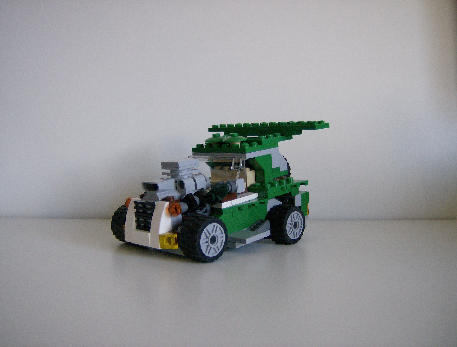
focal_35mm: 36
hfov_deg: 51.1
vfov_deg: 40.0
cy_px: 174
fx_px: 478
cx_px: 228
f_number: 2.8
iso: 161
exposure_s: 1/64
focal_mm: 6
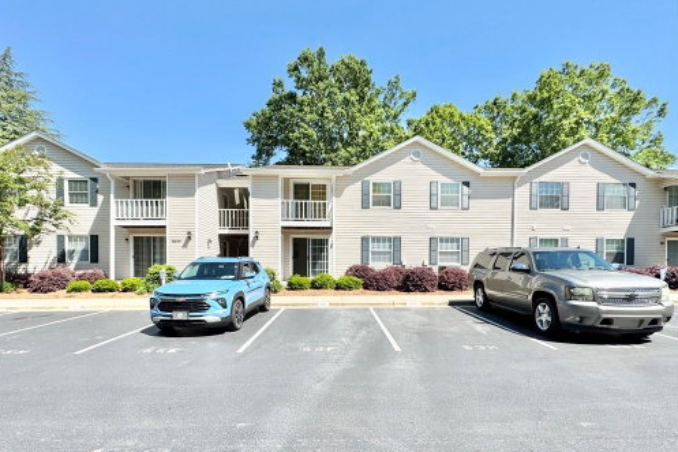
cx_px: 330
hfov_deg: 100.4
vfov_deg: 77.3
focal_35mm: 15
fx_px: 282
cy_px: 220
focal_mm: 2.22
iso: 50
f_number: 2.2
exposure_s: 1/1709
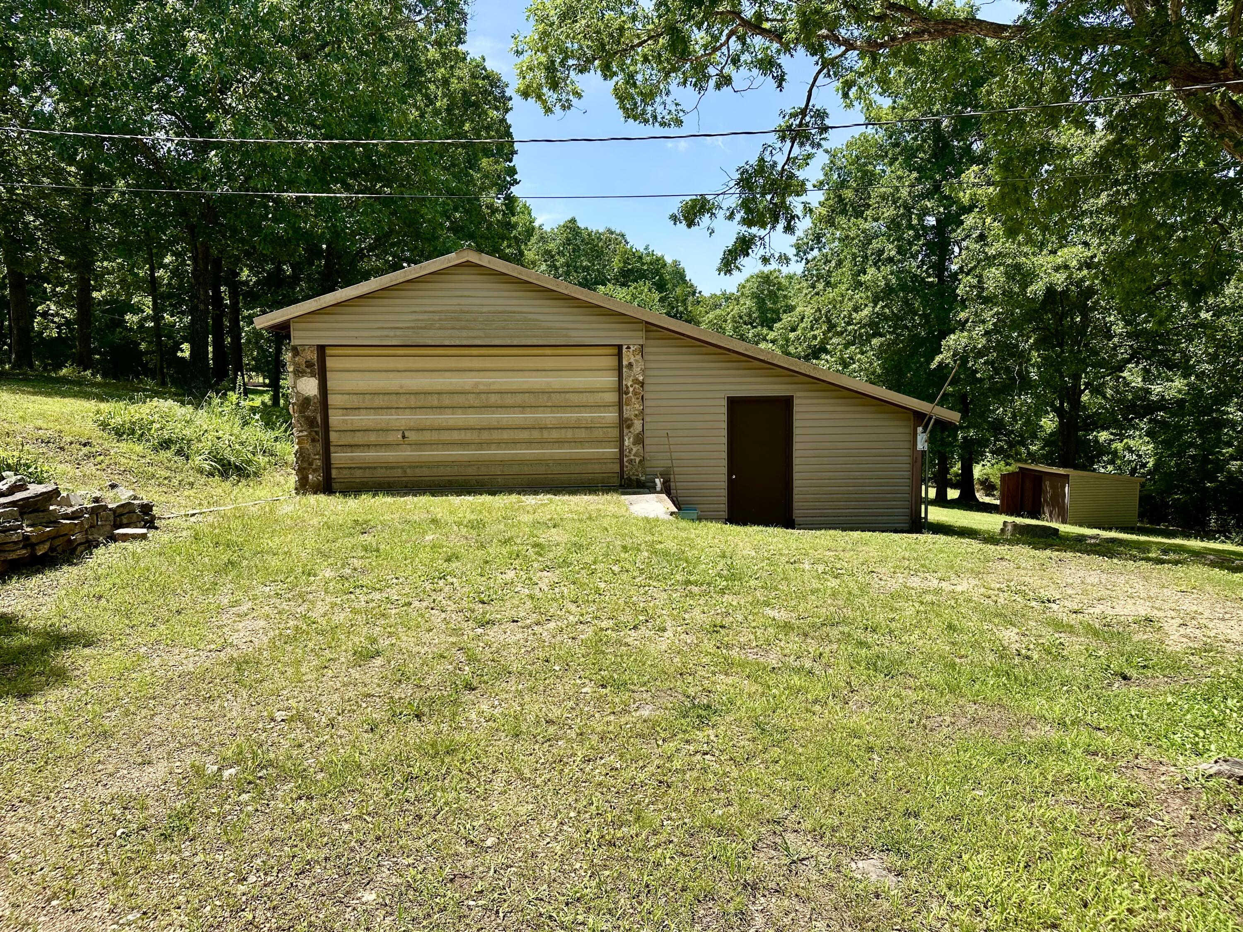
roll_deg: -0.2
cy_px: 466
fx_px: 862
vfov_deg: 56.8
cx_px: 622
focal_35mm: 24
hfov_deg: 71.6
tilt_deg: -5.3
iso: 80
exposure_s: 1/2591
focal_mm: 6.86
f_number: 1.78
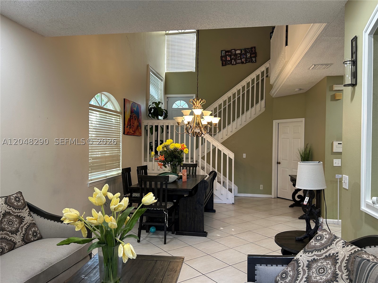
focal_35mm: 26
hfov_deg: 67.3
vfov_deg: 53.1
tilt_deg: -0.8
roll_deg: -0.3
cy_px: 142
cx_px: 189
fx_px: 284
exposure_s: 1/60
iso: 125
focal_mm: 5.7
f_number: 1.5
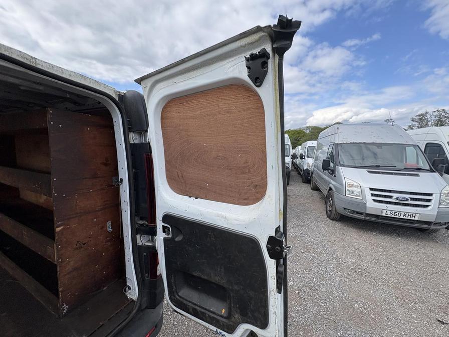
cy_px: 168
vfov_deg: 85.7
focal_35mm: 14
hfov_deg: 102.1
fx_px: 182
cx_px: 224
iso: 50
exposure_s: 1/796
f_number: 2.2
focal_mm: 2.22
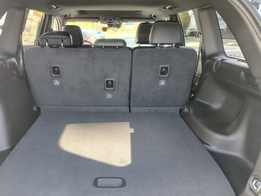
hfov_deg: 59.5
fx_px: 226
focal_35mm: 30
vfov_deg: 46.6
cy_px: 115
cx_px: 105
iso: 384
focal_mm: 5.56
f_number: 1.8
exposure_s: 1/111
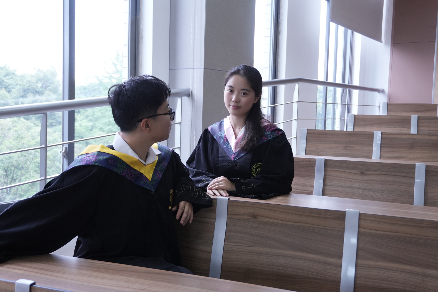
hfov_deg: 47.9
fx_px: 493
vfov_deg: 33.0
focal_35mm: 40
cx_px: 219
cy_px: 146
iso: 500
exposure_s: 1/50
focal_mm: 27
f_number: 4.5
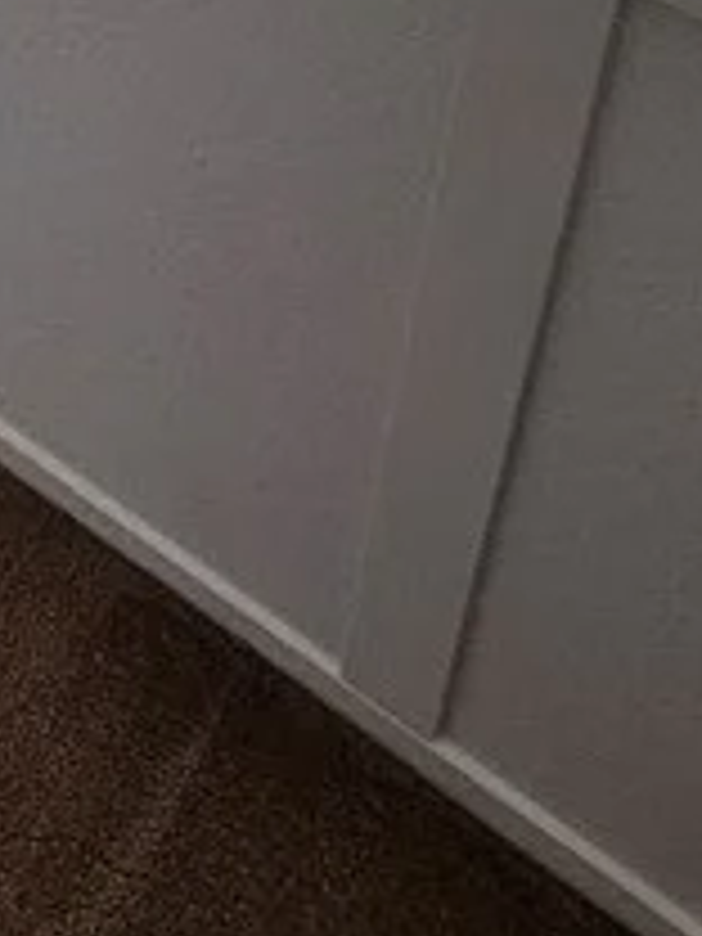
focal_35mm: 64
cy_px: -477
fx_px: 1731
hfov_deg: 21.5
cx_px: -108
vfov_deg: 23.8
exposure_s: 1/120
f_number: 2.2
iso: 80
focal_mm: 2.2
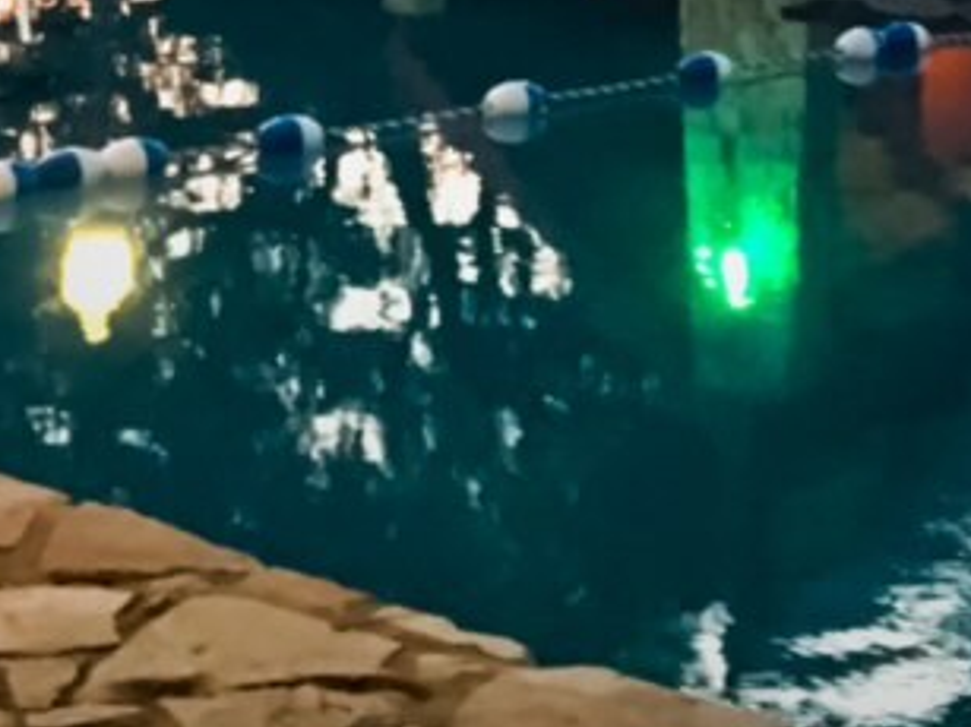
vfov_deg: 11.5
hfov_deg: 16.2
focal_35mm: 121
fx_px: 3393
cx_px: 680
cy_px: -531
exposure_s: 1/15
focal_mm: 4.15
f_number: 2.2
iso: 640
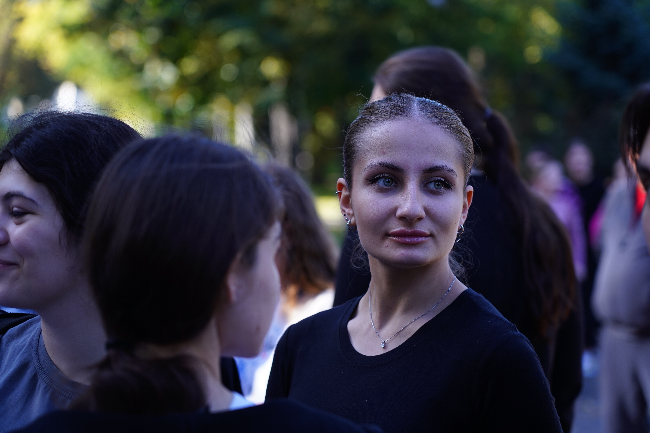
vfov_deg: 13.0
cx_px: 325
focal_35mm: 105
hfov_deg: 19.5
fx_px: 1896
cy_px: 216
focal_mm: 105
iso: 320
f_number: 4
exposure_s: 1/250
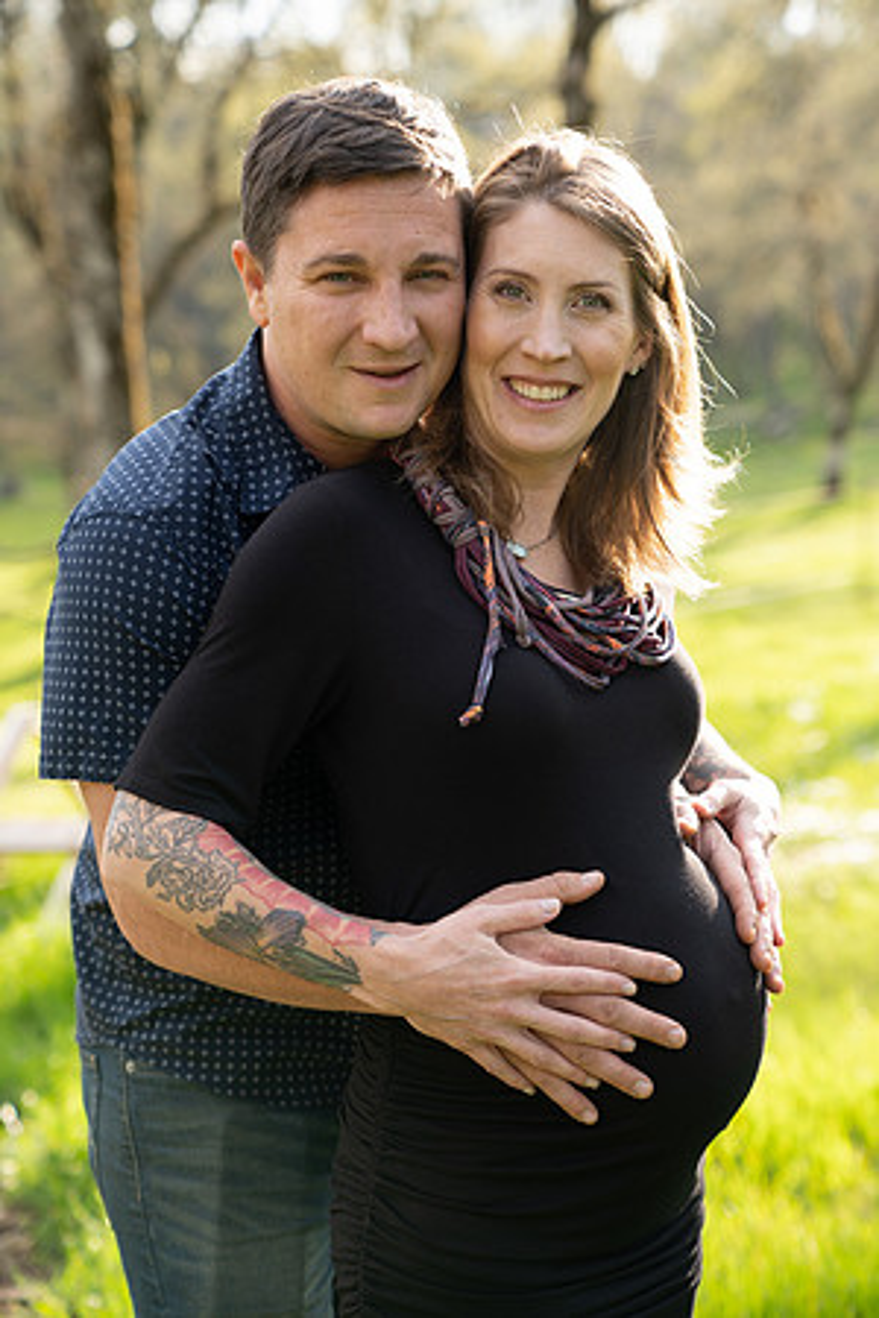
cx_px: 440
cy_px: 659
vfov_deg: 32.4
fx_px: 2271
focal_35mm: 62
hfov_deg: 21.9
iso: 160
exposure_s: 1/250
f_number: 3.2
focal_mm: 62
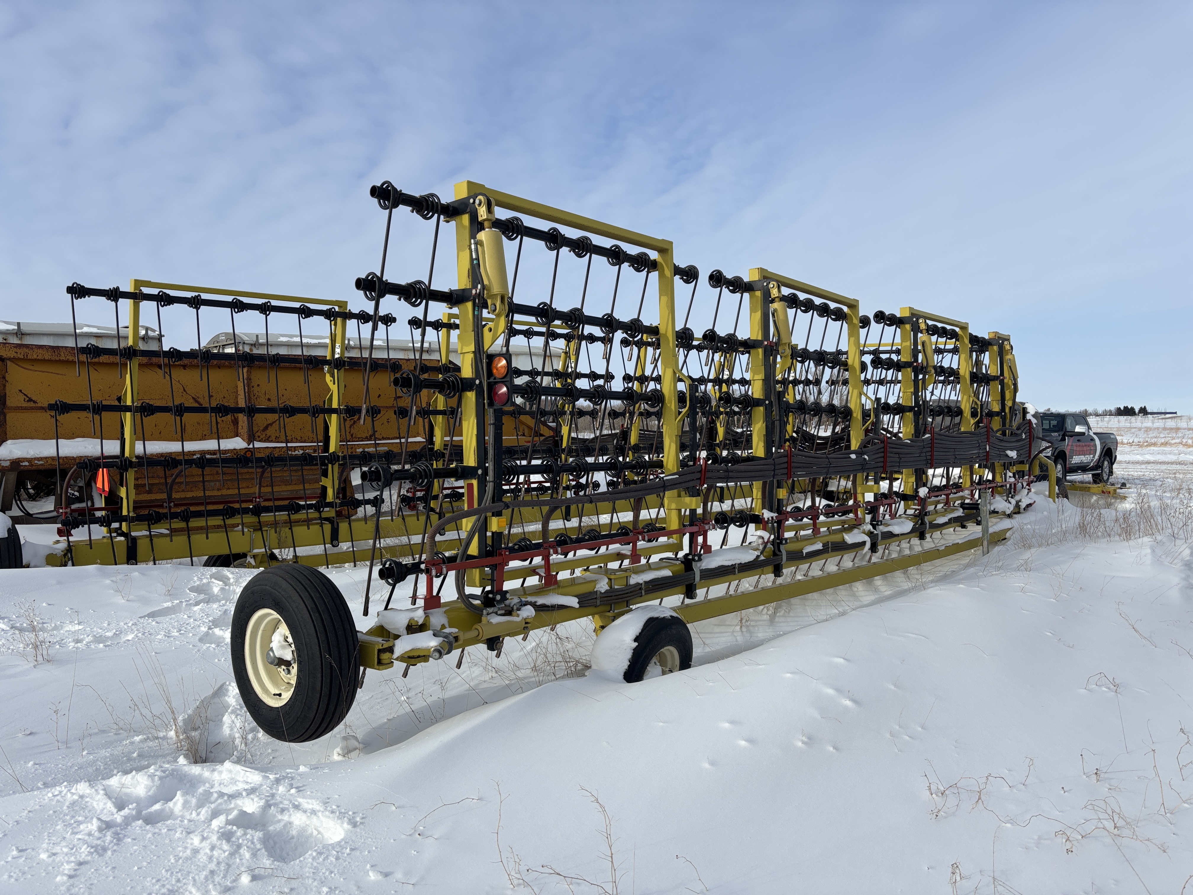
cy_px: 448
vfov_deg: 53.1
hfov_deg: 67.3
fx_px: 896
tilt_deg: -1.0
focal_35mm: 26
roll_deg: +1.0
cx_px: 596
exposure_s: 1/5952
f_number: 1.6
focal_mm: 5.96
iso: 50
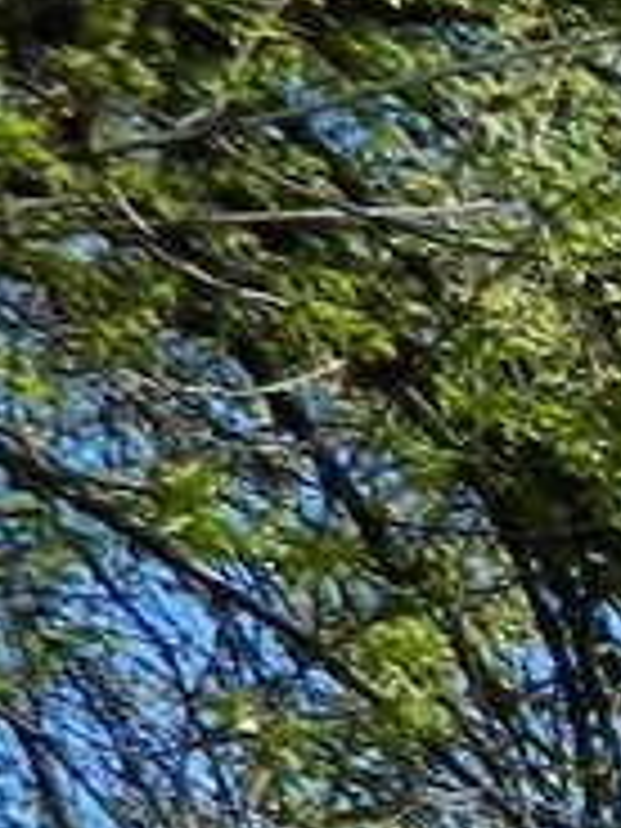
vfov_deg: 7.0
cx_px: 2948
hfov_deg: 4.7
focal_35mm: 270
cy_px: 1809
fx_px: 6458
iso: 80
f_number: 3.2
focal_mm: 5.6
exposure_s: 1/640
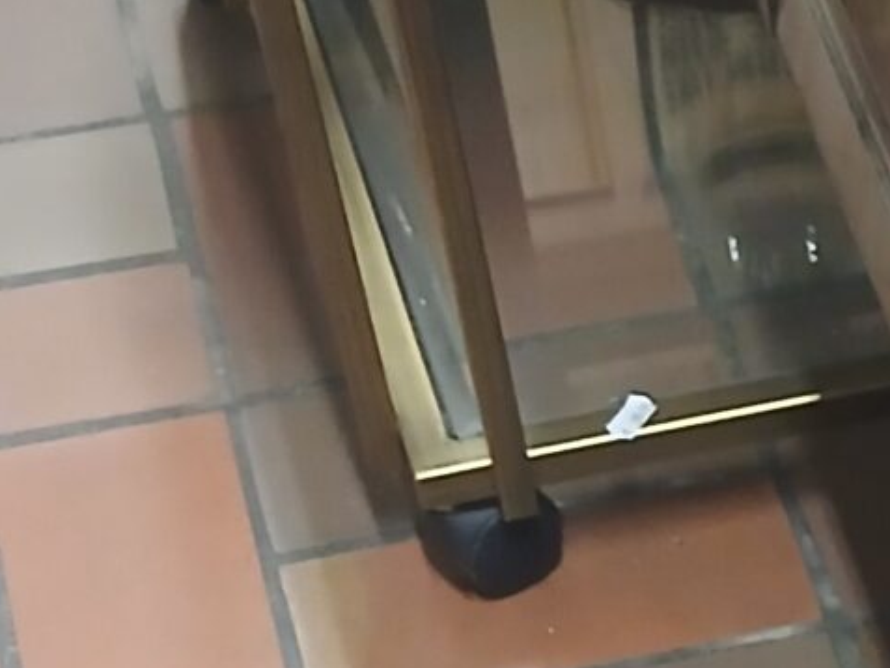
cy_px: 1276
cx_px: 1787
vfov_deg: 9.6
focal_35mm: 145
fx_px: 3729
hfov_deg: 12.1
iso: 400
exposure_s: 1/25
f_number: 1.8
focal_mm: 3.98
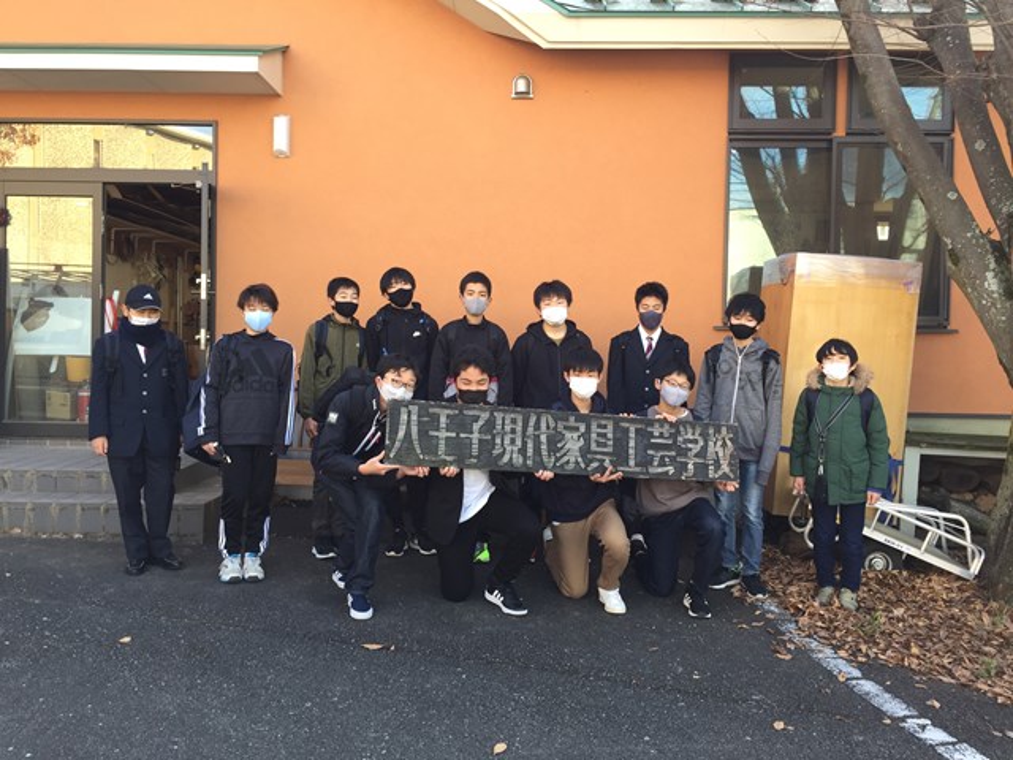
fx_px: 849
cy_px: 380
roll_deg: -0.6
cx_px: 506
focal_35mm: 29
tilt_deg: -2.1
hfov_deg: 61.7
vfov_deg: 48.2
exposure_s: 1/120
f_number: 2.2
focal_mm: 4.15
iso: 32
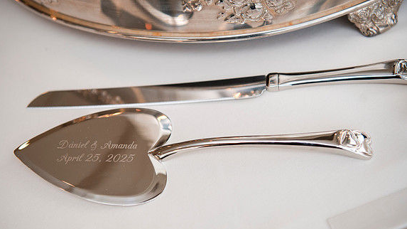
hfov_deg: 37.2
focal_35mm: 56
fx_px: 604
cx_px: 202
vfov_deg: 21.4
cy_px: 132
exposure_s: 1/125
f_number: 3.5
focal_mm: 52
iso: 800
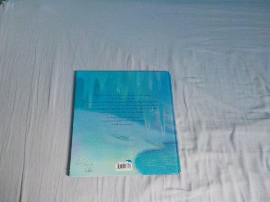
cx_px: 135
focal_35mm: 30
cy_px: 101
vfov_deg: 46.8
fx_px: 234
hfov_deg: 60.0
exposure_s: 1/30
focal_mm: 4.1
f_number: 3.3
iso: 360
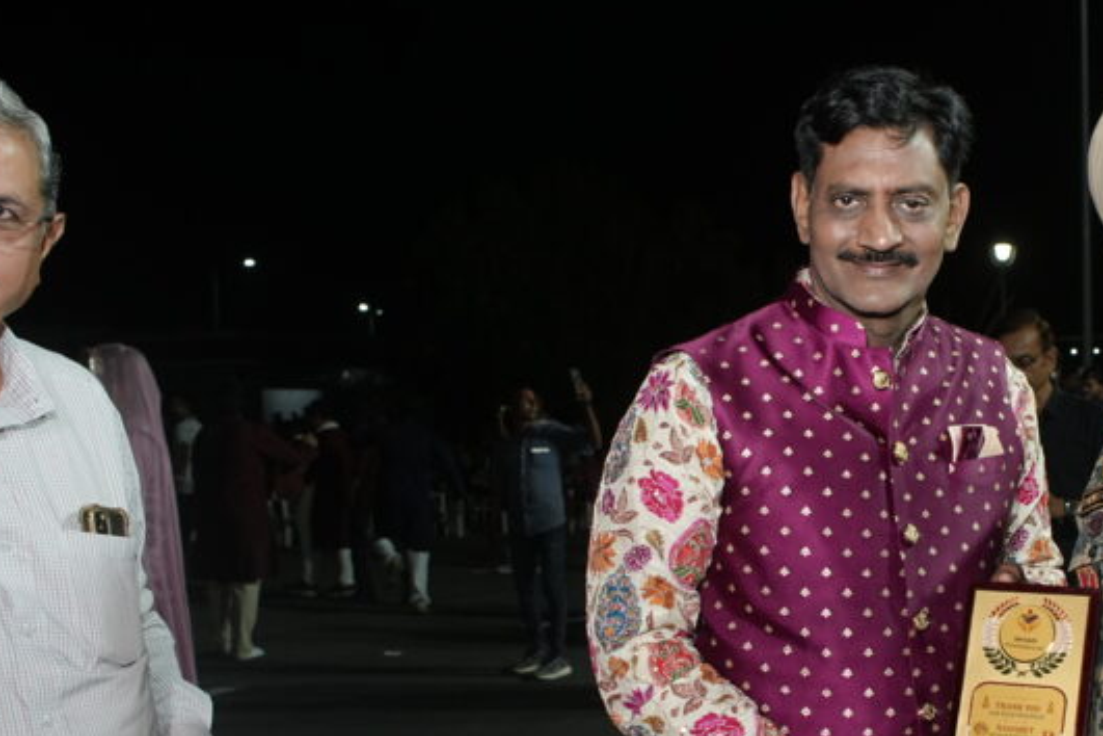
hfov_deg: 35.5
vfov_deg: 25.0
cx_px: 899
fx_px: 1654
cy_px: 419
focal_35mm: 54
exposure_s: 1/200
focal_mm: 28
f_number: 5.6
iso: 1600
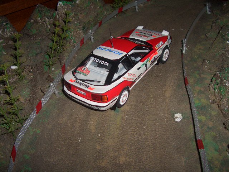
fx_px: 232
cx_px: 114
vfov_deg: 40.7
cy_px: 86
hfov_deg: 52.6
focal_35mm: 35
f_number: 2.6
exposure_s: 1/60
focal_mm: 5.8
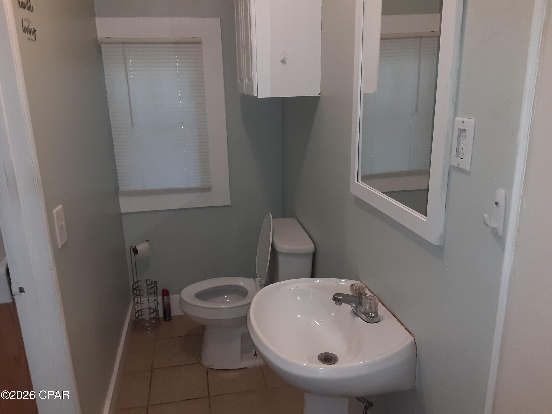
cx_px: 276
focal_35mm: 27
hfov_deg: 65.3
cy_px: 207
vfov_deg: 51.4
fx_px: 431
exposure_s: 1/40
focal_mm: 2.91
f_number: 1.9
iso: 200
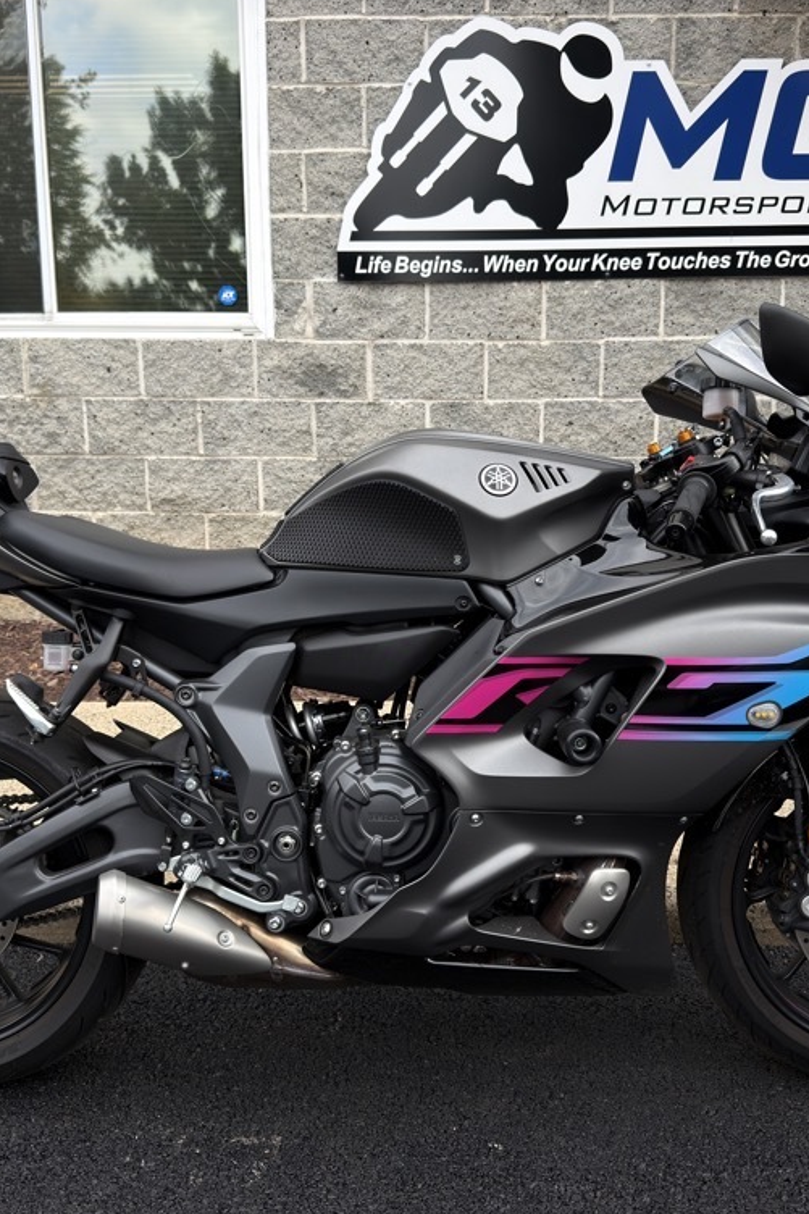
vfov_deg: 55.8
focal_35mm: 34
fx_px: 1147
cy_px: 609
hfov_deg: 38.9
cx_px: 410
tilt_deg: -11.3
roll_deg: +1.4
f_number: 1.78
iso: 64
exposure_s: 1/1076
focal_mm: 6.76
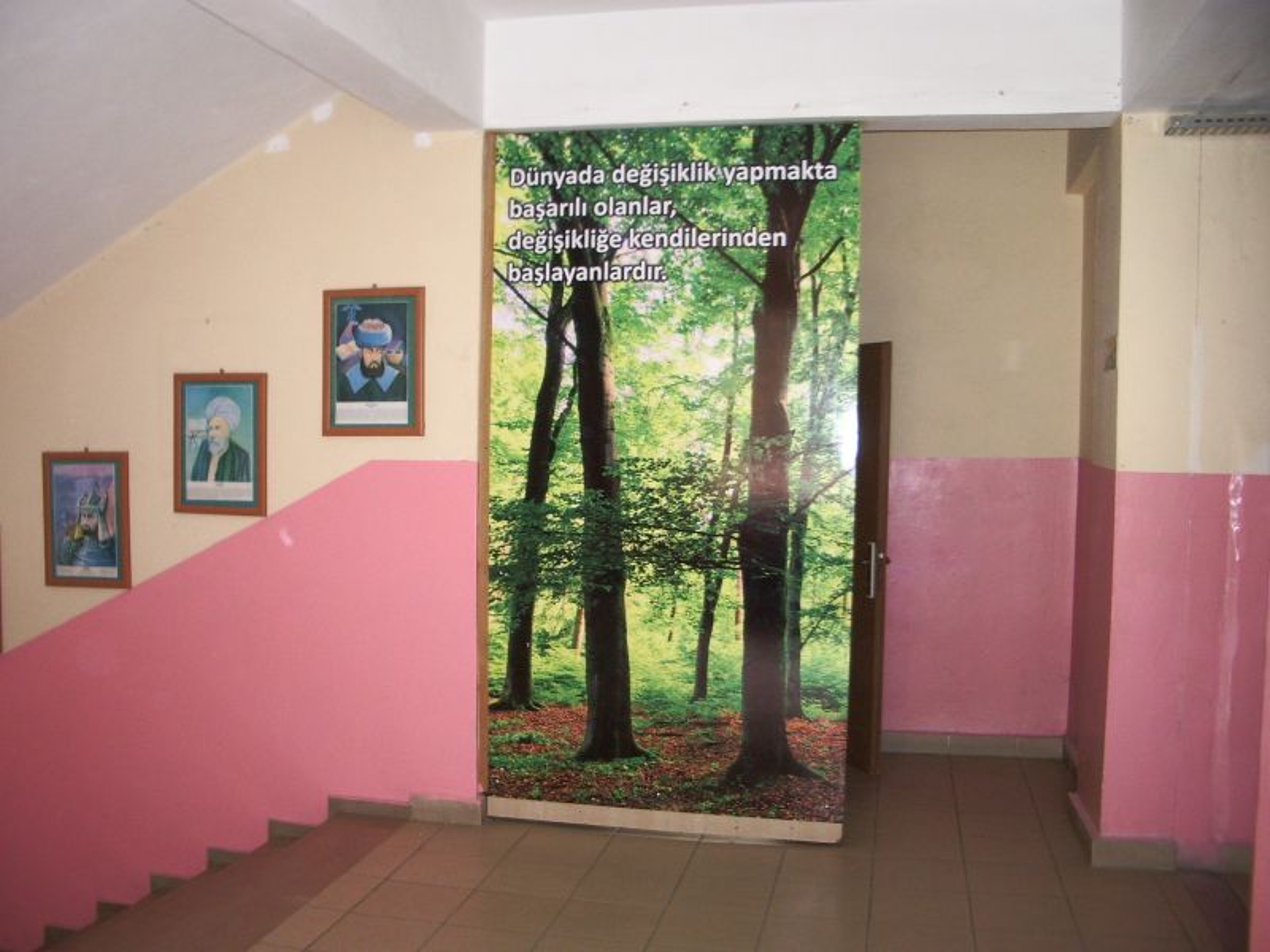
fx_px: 1284
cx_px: 635
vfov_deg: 40.7
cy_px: 476
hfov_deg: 52.6
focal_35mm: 35
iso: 100
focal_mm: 5.8
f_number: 2.6
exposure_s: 1/40
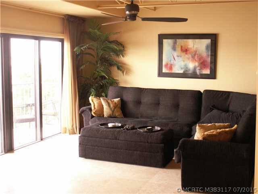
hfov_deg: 39.7
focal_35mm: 48
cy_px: 97
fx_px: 358
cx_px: 129
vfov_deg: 30.3
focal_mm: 7.91
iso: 160
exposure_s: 1/20
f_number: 3.2
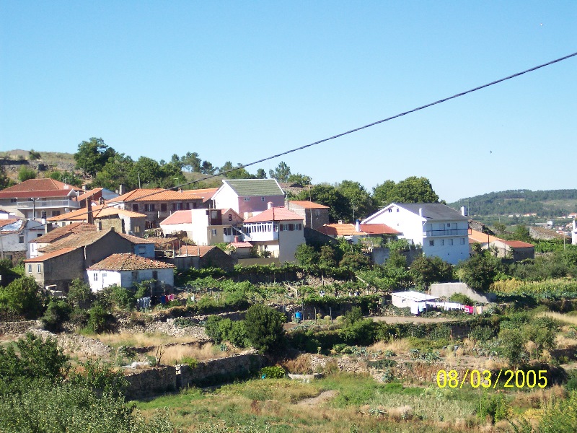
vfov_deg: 19.4
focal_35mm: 76
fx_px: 1267
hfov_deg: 25.7
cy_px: 216
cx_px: 288
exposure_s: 1/700
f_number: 3.8
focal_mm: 16
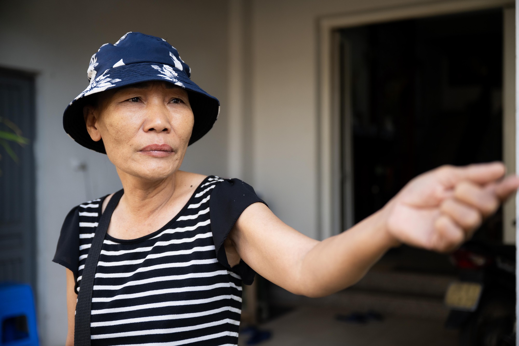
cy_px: 173
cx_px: 260
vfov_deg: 31.2
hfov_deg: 45.4
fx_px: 620
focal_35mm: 43
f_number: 2.8
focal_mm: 43
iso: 160
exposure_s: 1/400
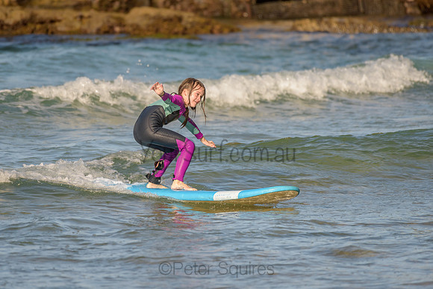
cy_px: 112
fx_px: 7379
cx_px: 170
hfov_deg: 3.4
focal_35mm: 613
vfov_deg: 2.2
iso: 250
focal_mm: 500
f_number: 5.6
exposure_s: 1/2000
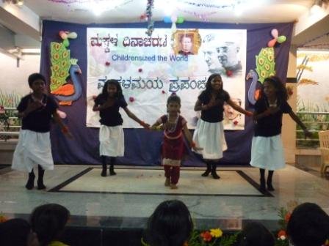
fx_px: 314
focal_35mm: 33
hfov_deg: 55.4
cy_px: 123
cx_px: 164
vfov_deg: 42.9
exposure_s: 1/30
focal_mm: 5.5
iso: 800
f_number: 2.8
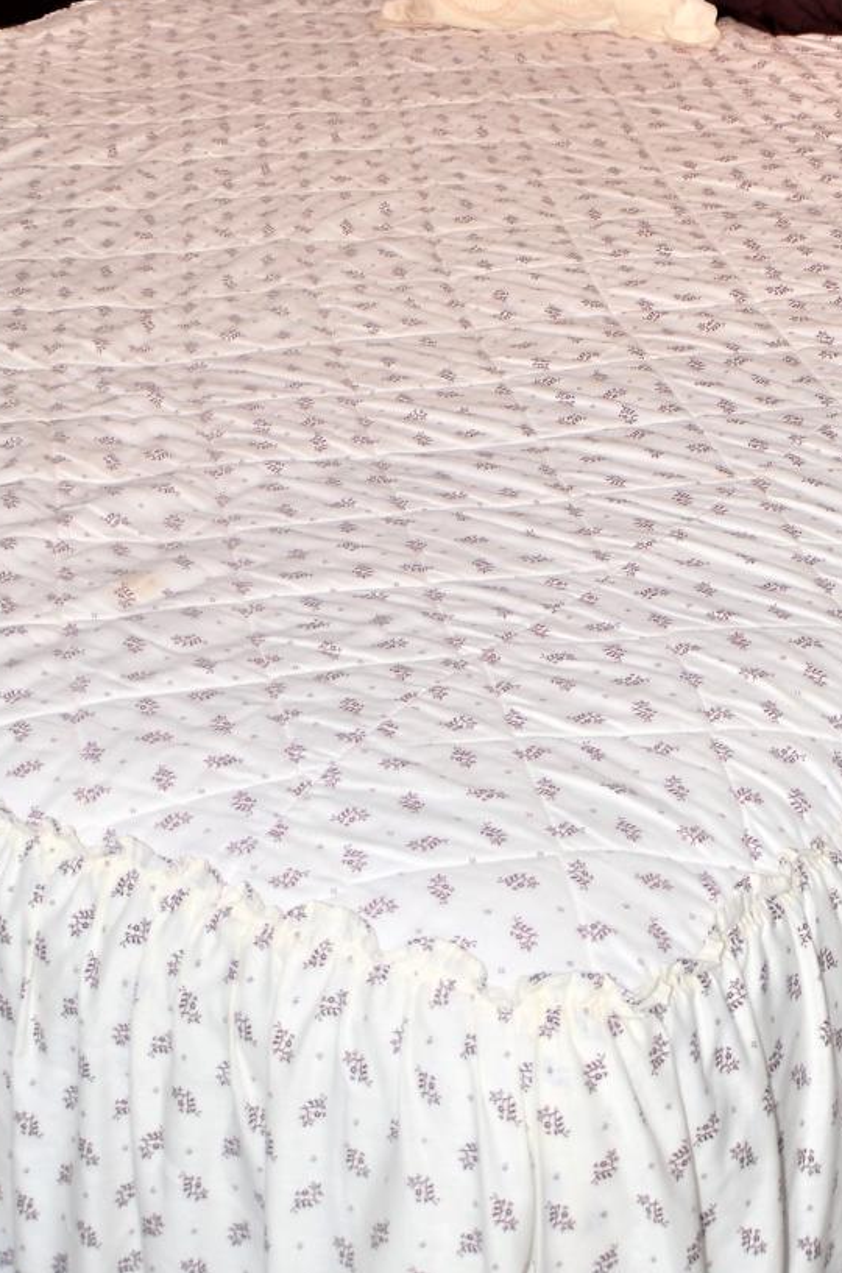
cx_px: 711
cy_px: -250
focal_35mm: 103
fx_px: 3632
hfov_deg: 13.1
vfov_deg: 18.8
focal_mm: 28
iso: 100
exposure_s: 1/60
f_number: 4
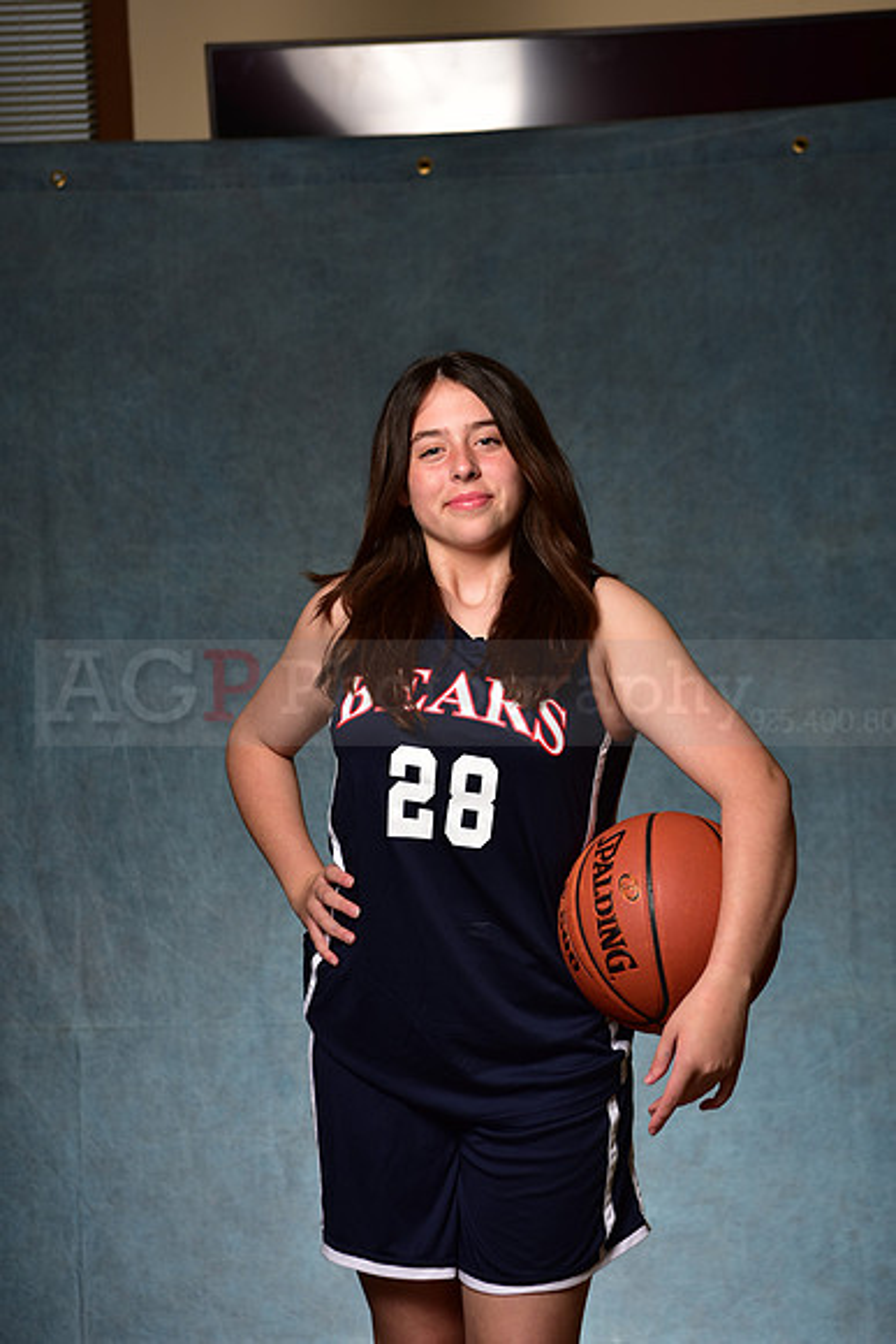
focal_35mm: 70
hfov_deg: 19.5
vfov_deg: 28.8
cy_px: 672
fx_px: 2612
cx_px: 448
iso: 100
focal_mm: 70
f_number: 5
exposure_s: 1/200
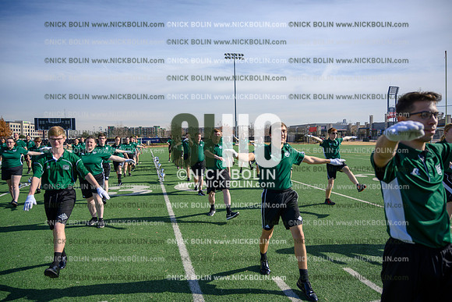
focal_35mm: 24
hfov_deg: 73.7
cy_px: 151
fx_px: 301
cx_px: 226
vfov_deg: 53.2
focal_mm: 24
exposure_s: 1/1600
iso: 125
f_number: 4
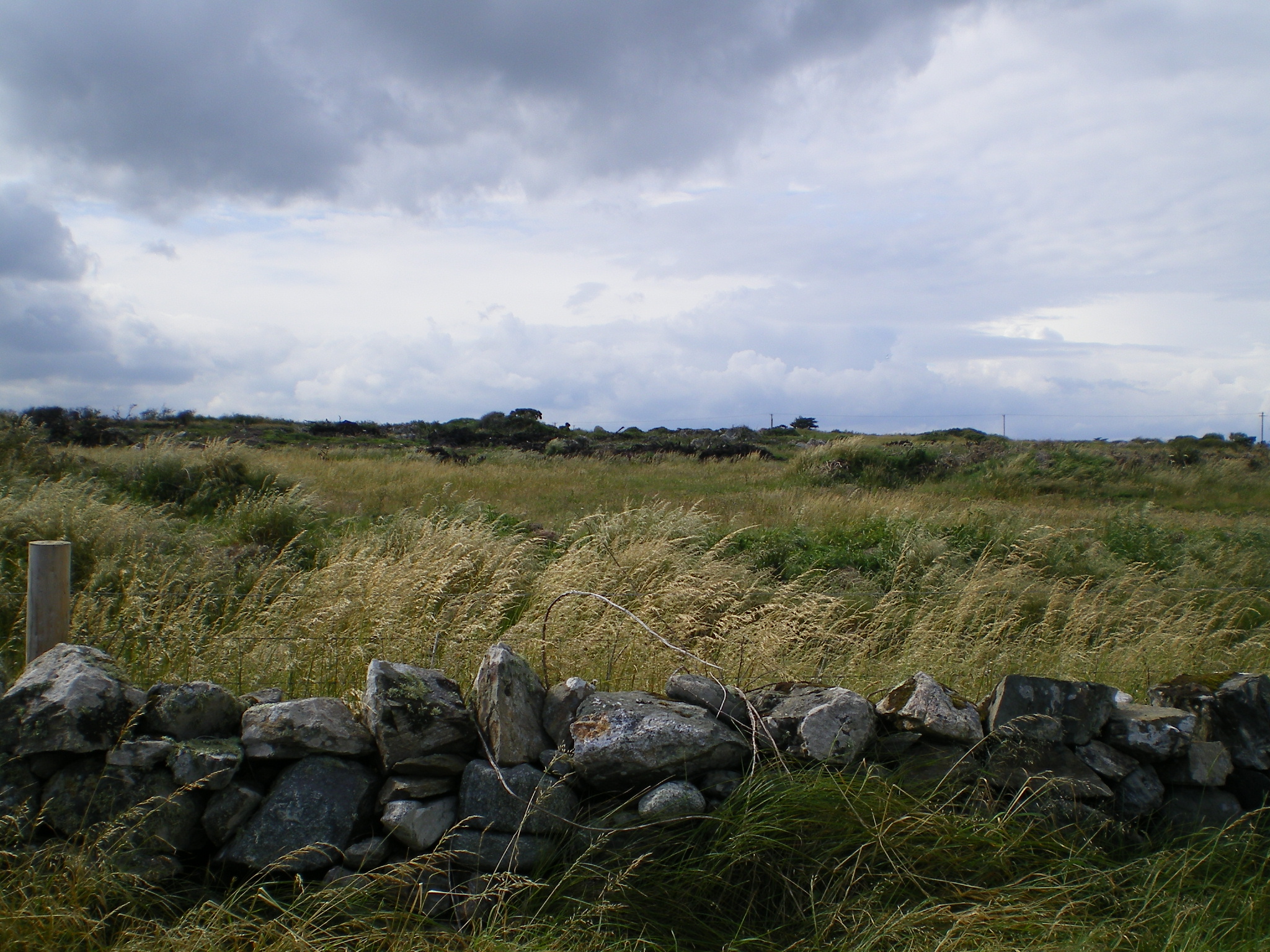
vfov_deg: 37.7
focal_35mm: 38
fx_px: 1394
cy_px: 476
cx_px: 635
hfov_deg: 49.0
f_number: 4.6
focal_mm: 6.3
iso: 64
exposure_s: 1/400
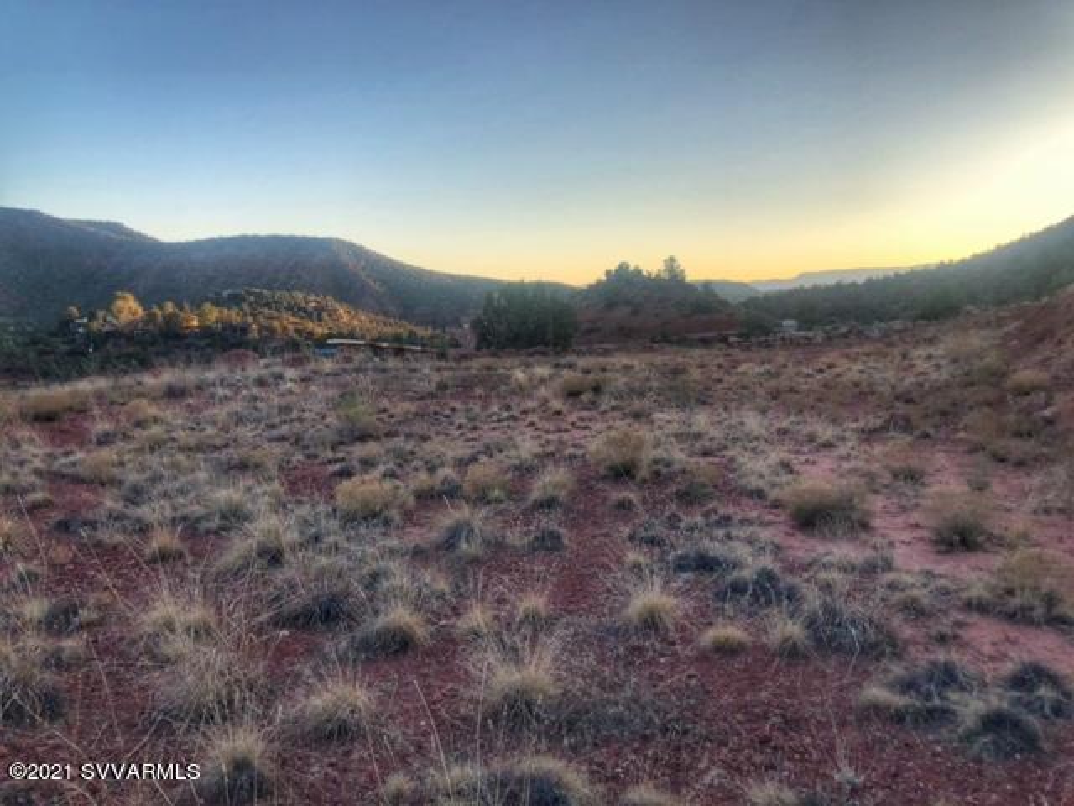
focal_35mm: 28
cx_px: 537
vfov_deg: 49.7
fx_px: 869
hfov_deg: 63.4
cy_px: 403
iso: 20
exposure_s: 1/774
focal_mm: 3.99
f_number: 1.8
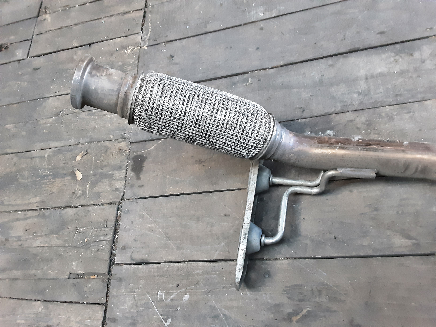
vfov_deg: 51.4
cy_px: 164
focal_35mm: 27
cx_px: 218
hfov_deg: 65.3
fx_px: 340
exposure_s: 1/20
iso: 400
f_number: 1.9
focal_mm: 2.91
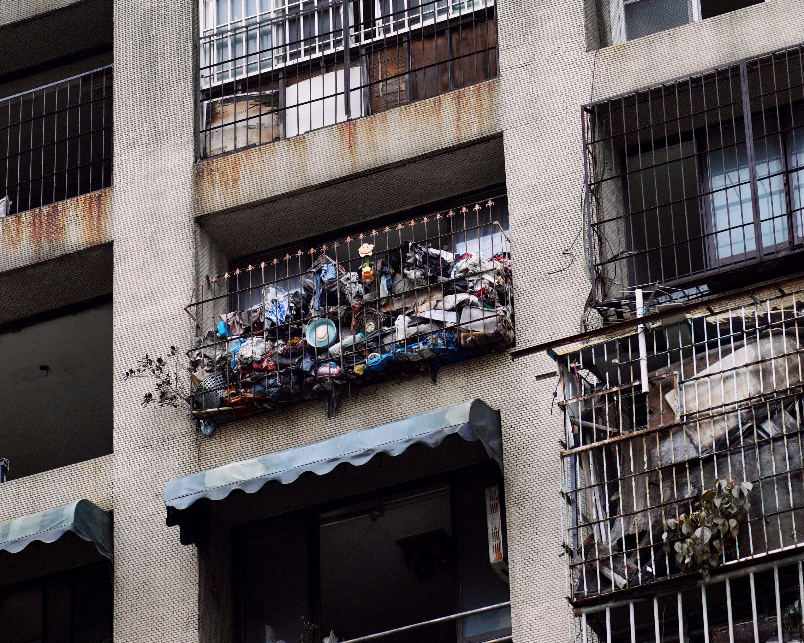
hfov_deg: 9.7
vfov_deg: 7.7
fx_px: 4759
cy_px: 261
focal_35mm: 200
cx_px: 370
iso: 400
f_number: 4
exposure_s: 1/1000
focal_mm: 105
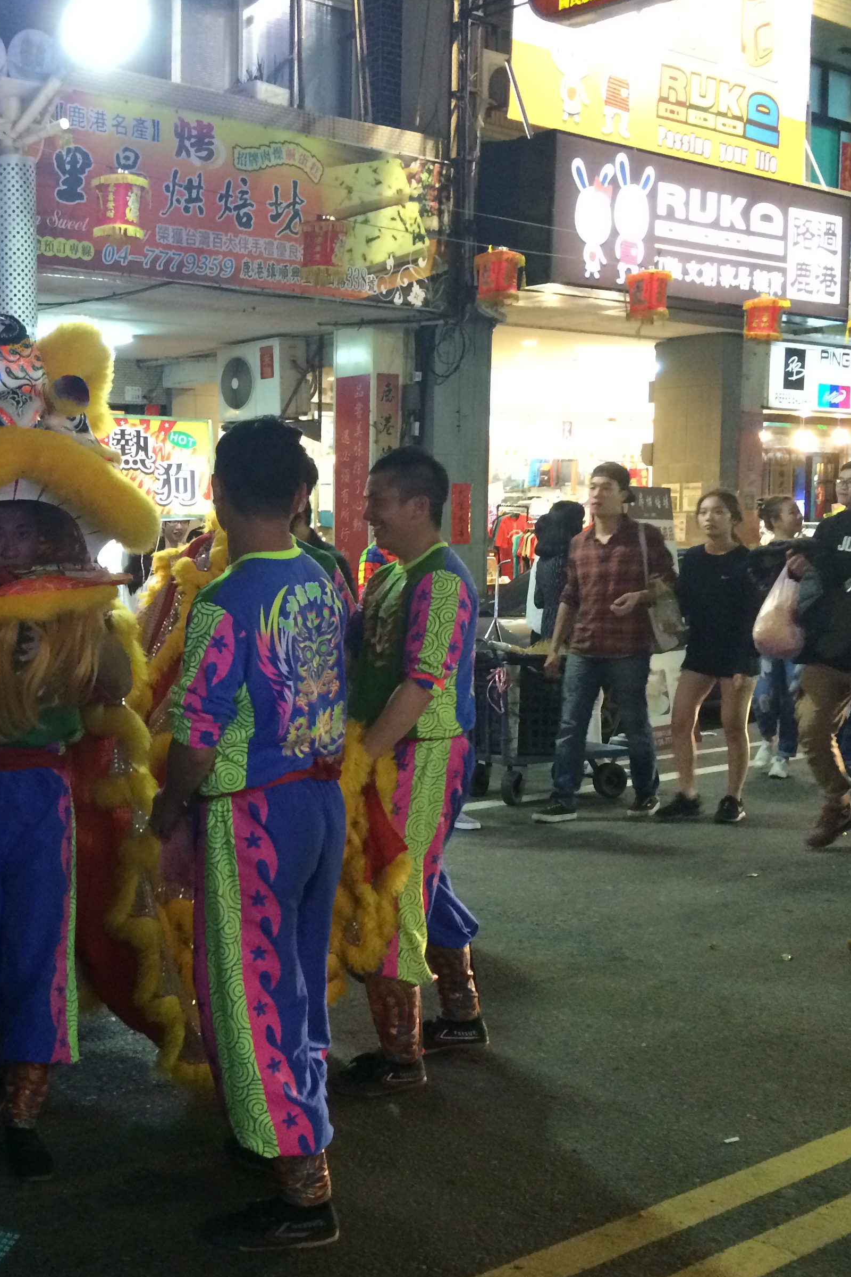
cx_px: 43
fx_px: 1453
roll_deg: -0.3
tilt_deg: -4.7
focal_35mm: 41
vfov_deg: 47.4
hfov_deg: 30.8
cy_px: 646
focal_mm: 4.15
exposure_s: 1/30
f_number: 2.2
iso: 320
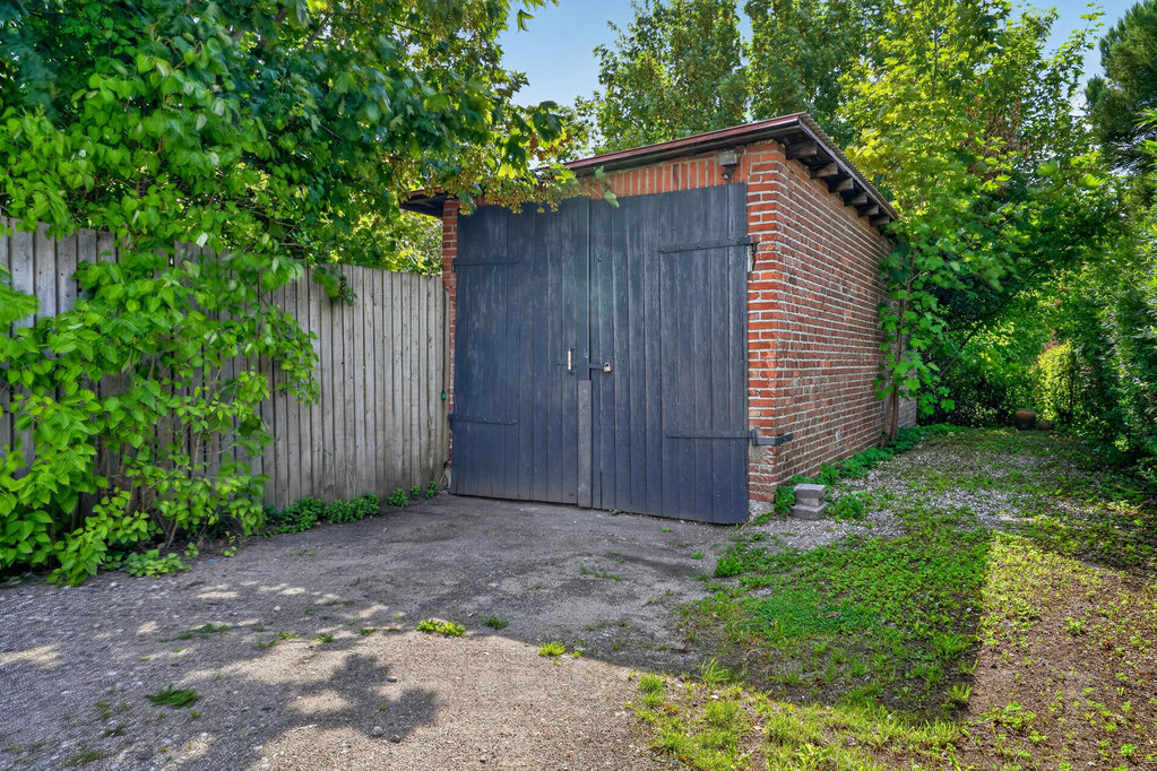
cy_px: 386
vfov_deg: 53.1
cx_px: 578
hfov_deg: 73.7
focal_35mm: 24
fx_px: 771
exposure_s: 1/80
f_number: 9
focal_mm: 24
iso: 400
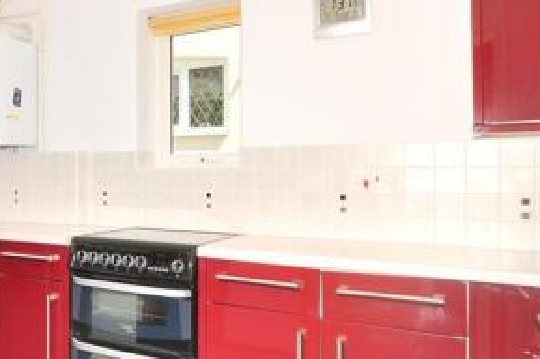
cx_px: 80
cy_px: 166
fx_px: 509
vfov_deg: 38.8
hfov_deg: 51.0
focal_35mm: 34
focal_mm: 10
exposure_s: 1/125
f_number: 5.6
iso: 200
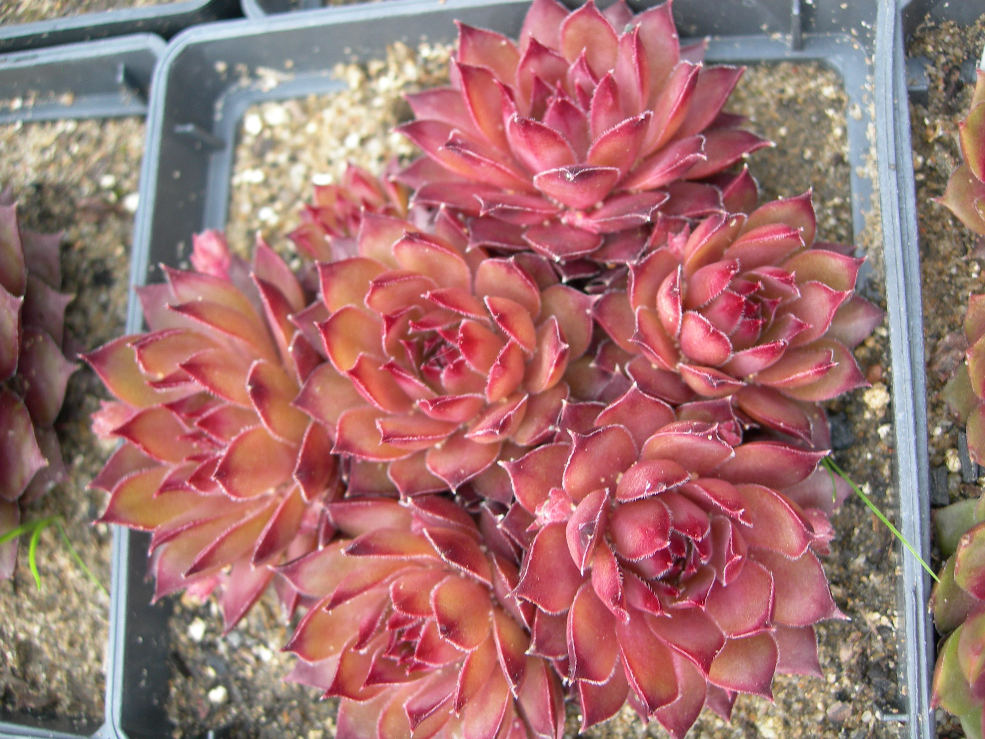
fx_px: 1081
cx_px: 492
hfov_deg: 49.0
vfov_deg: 37.7
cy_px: 370
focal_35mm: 38
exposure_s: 1/86.1
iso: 50
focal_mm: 7.8
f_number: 2.8
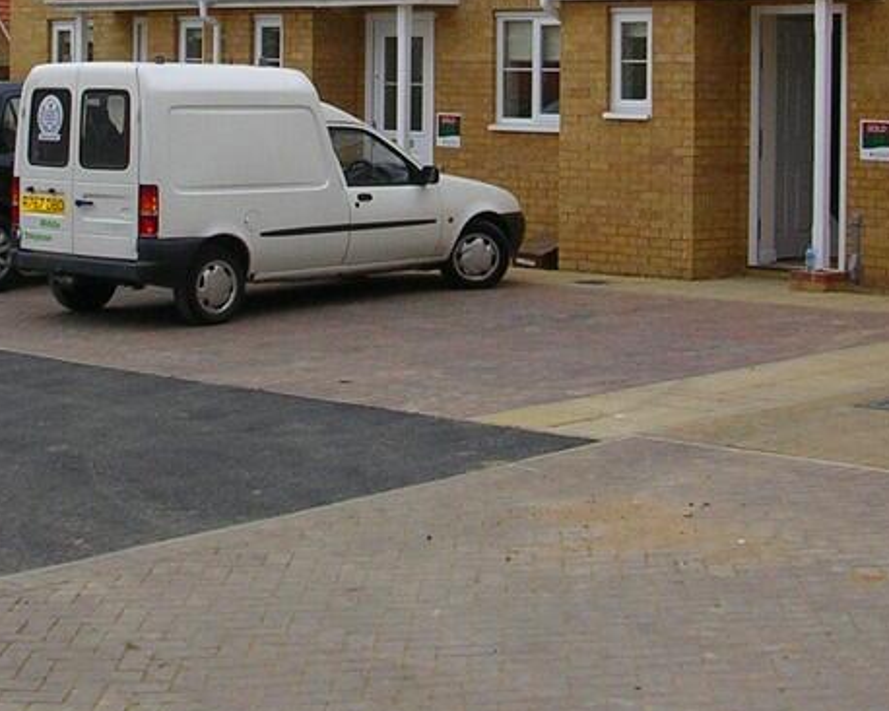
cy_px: 52
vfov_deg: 18.2
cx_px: 373
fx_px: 2183
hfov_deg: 23.0
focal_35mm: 83
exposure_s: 1/438
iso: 71
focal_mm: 5.8
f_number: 2.8
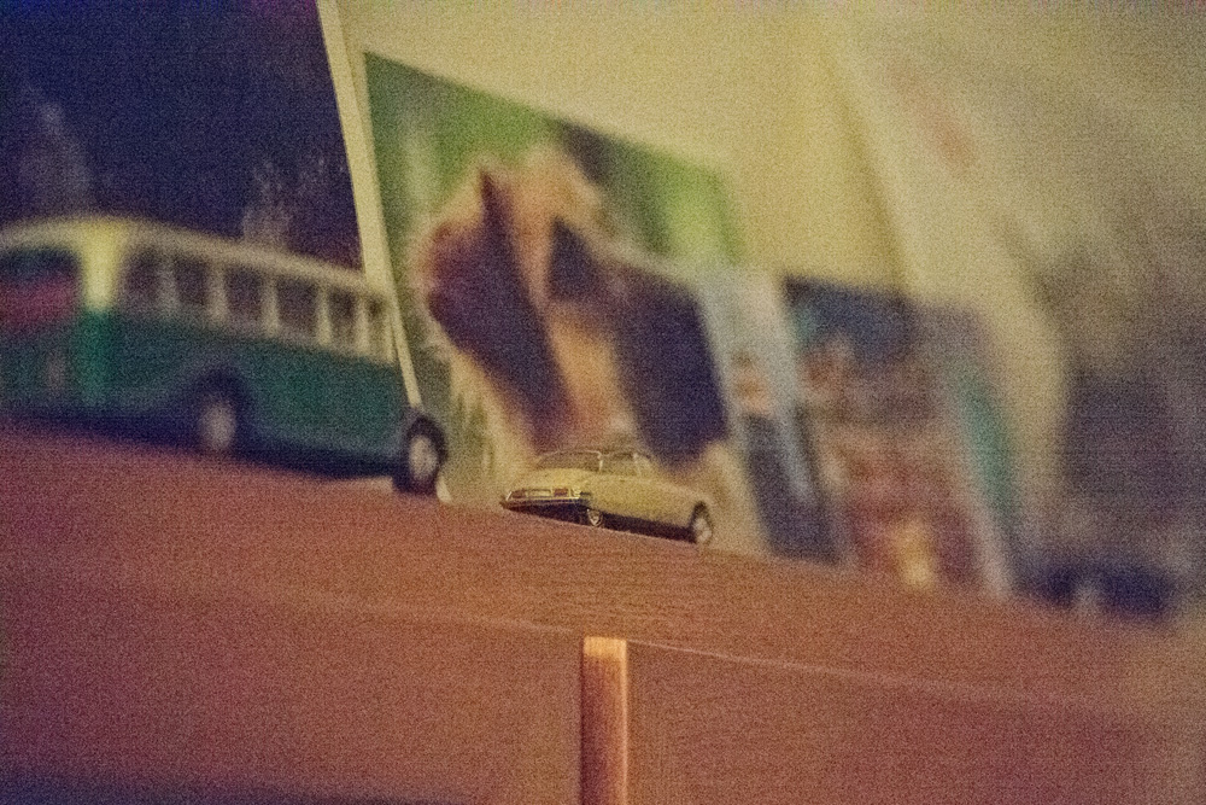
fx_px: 6365
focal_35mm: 190
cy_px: 402
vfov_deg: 7.2
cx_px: 603
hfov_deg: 10.8
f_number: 2.8
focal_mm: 190
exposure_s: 1/1000
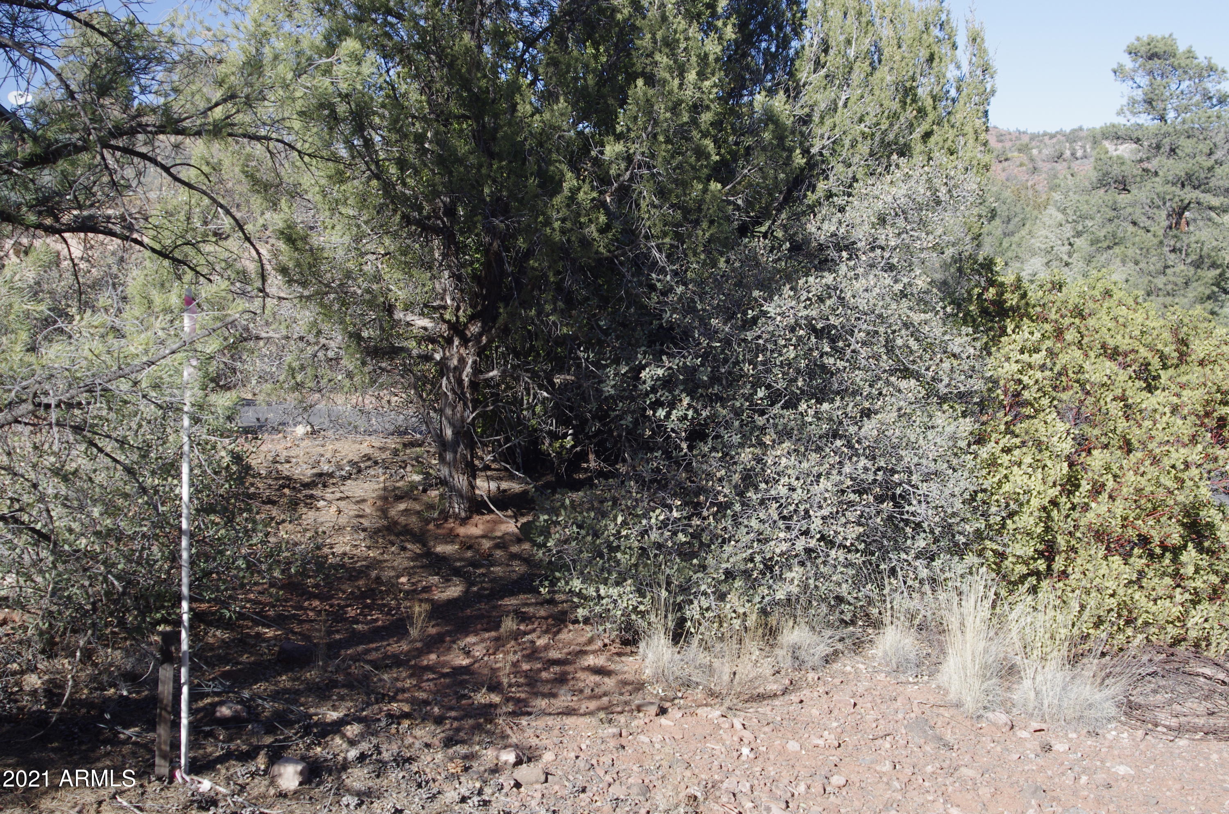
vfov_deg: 31.8
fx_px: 1431
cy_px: 407
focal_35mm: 42
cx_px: 614
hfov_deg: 46.5
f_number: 6.3
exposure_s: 1/320
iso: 640
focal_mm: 28
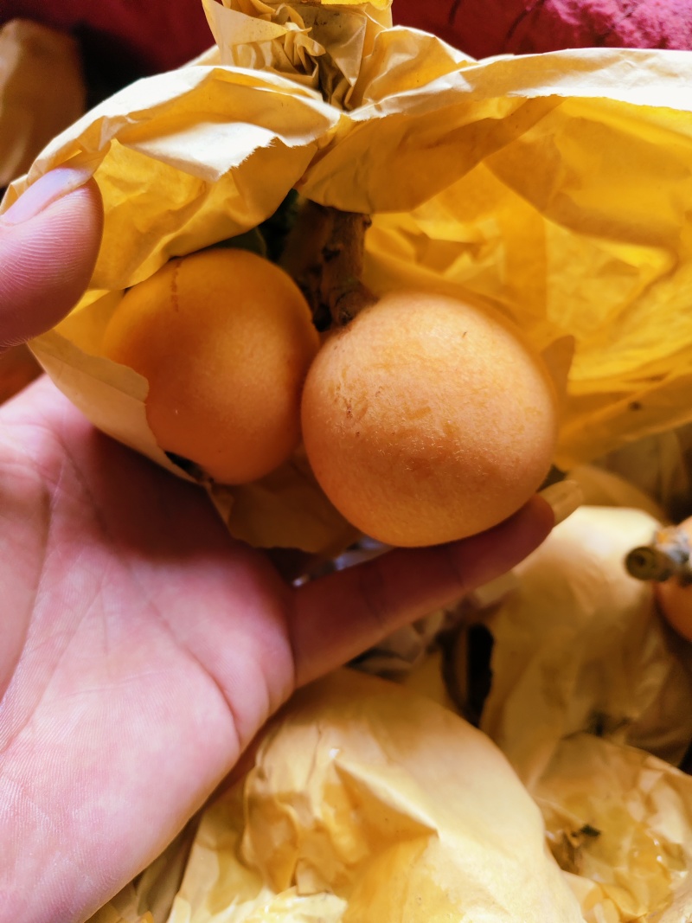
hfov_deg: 58.9
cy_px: 462
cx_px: 346
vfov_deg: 73.9
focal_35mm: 23
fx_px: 613
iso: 368
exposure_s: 1/100
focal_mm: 5.56
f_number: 1.88
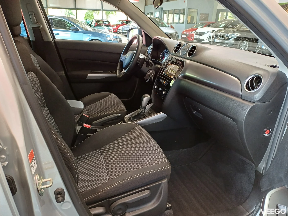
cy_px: 108
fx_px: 208
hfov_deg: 69.4
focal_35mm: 25
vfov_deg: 54.9
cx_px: 144
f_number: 1.8
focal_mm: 4.65
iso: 320
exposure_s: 1/33.3
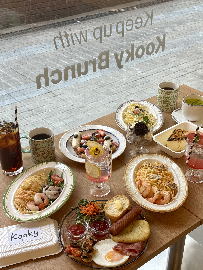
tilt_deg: -33.2
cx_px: 102
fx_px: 375
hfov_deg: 30.3
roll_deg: +0.9
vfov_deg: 39.7
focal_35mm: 48
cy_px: 135
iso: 50
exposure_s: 1/148
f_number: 1.78
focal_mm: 6.76
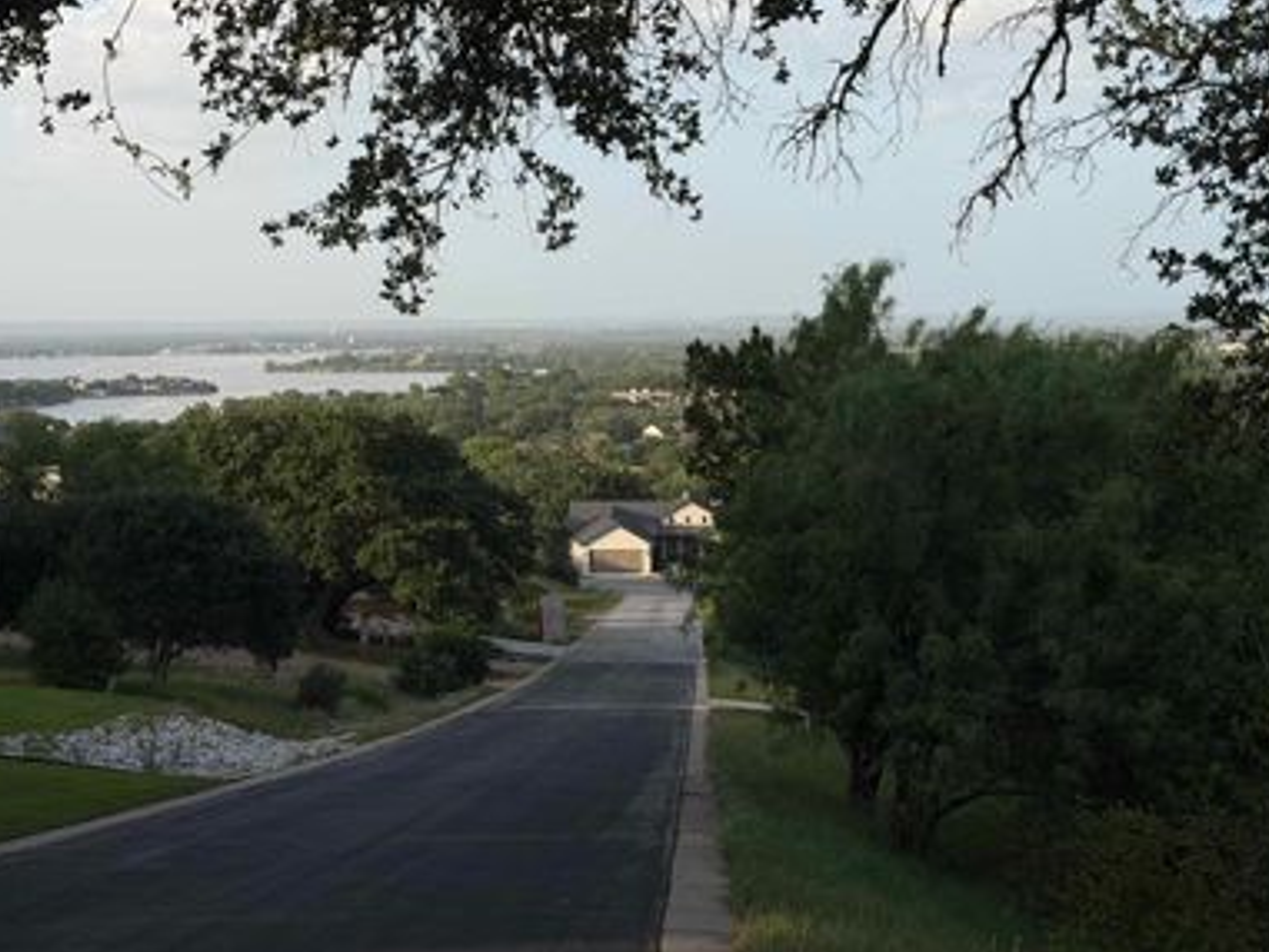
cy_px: 355
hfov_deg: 30.6
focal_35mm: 63
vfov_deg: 23.2
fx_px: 2310
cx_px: 496
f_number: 1.78
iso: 64
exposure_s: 1/4587
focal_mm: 6.76
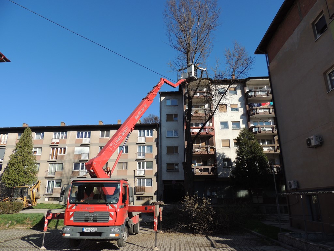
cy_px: 126
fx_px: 232
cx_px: 167
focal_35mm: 24
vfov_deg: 56.8
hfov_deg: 71.6
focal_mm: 4.3
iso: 100
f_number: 3
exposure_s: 1/1250
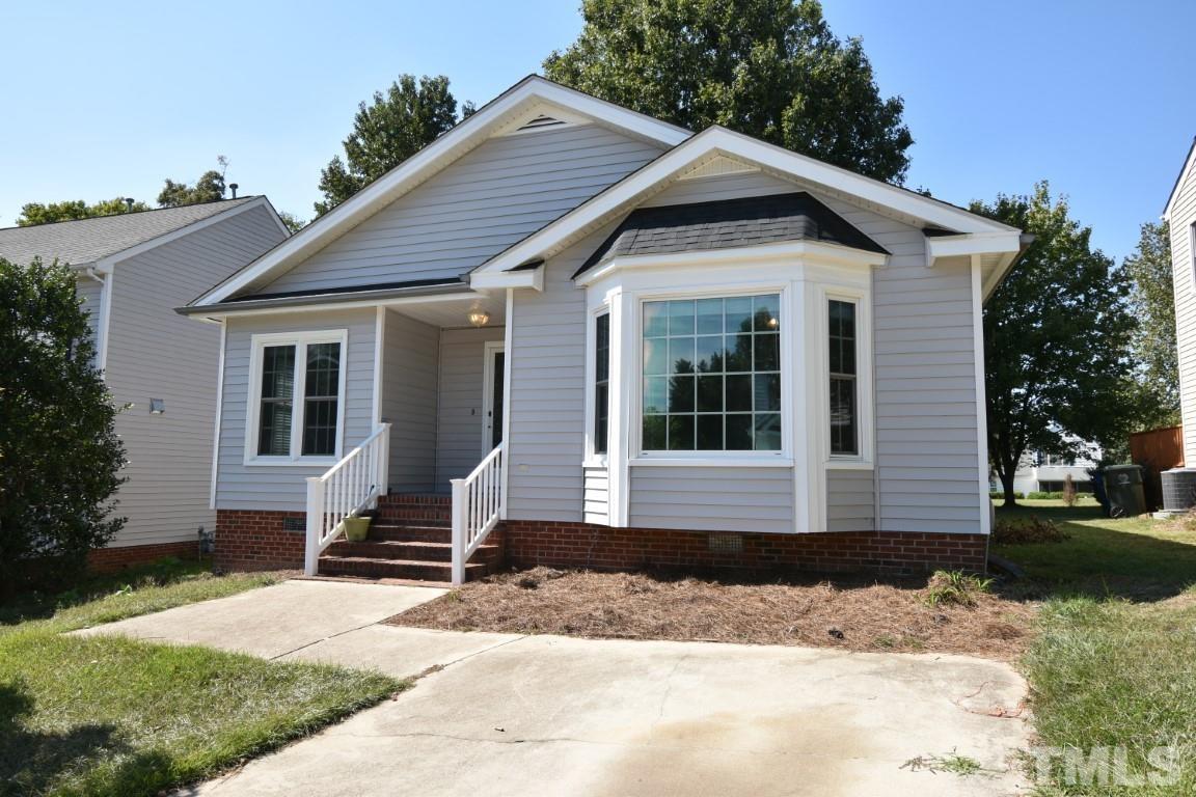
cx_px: 598
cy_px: 398
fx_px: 747
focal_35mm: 22
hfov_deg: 77.3
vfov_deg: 56.1
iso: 140
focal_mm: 15
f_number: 8
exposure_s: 1/250
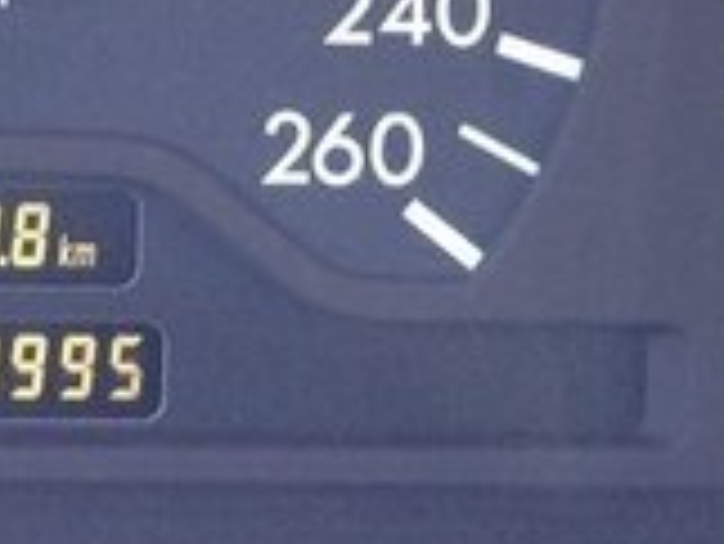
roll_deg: -3.2
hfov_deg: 14.1
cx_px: -171
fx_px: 2826
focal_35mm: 135
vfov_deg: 10.7
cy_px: -227
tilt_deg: -17.3
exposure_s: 1/20
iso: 100
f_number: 2.4
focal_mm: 4.12
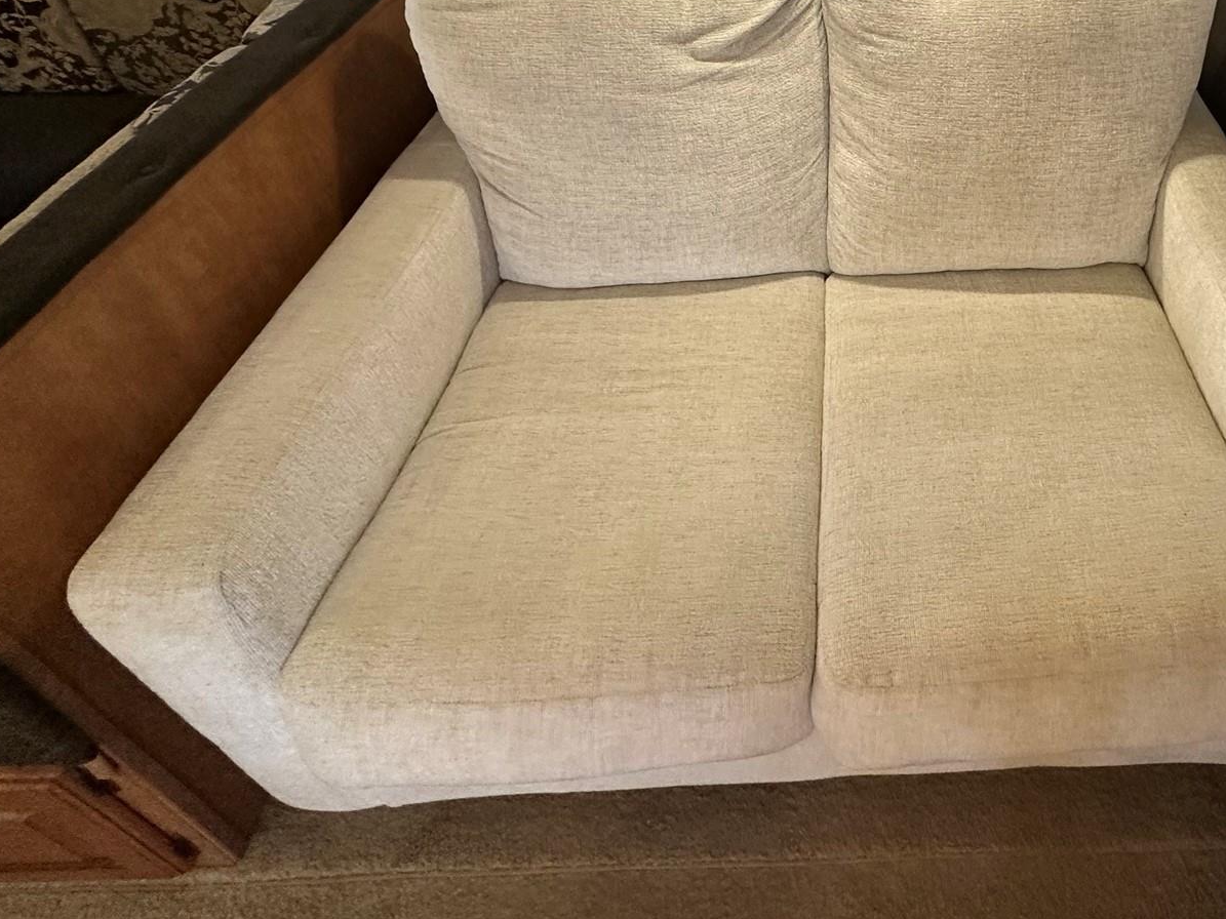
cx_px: 907
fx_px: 850
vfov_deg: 51.7
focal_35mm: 24
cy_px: 133
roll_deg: -1.7
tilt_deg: -34.7
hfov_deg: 67.4
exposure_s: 1/60
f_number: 2.2
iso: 320
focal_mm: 2.22
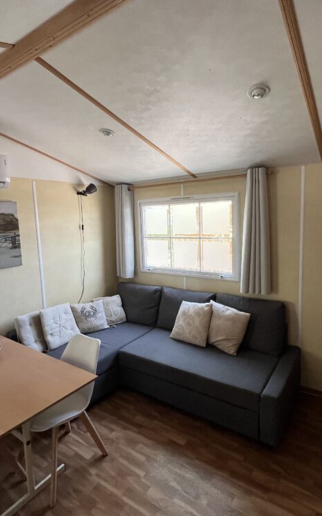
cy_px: 254
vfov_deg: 88.0
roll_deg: +2.0
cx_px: 171
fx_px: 267
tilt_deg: -7.4
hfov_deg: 62.1
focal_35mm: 19
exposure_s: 1/94
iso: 250
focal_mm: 1.57
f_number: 1.8
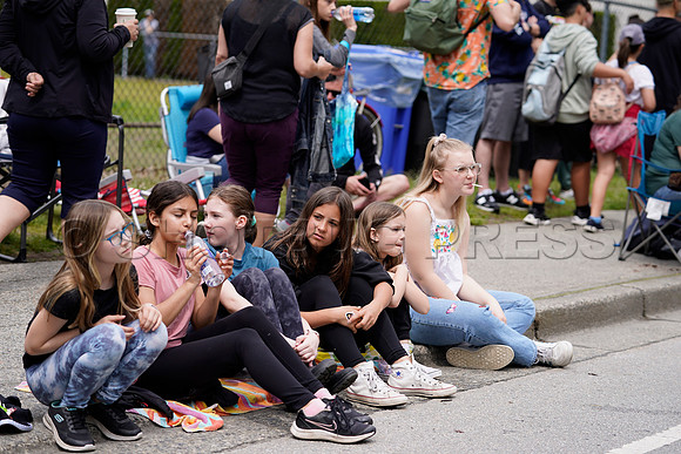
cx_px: 340
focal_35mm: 80
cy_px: 227
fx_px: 1514
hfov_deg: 25.4
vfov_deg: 17.1
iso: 160
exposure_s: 1/400
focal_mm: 80
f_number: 3.2
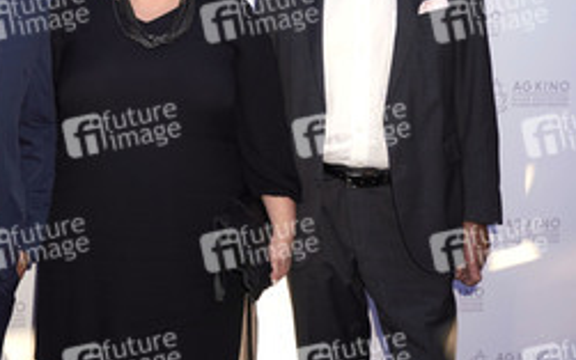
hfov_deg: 30.6
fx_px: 1005
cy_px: 73
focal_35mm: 64
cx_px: 61
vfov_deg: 20.1
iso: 320
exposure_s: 1/160
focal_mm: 35
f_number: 8
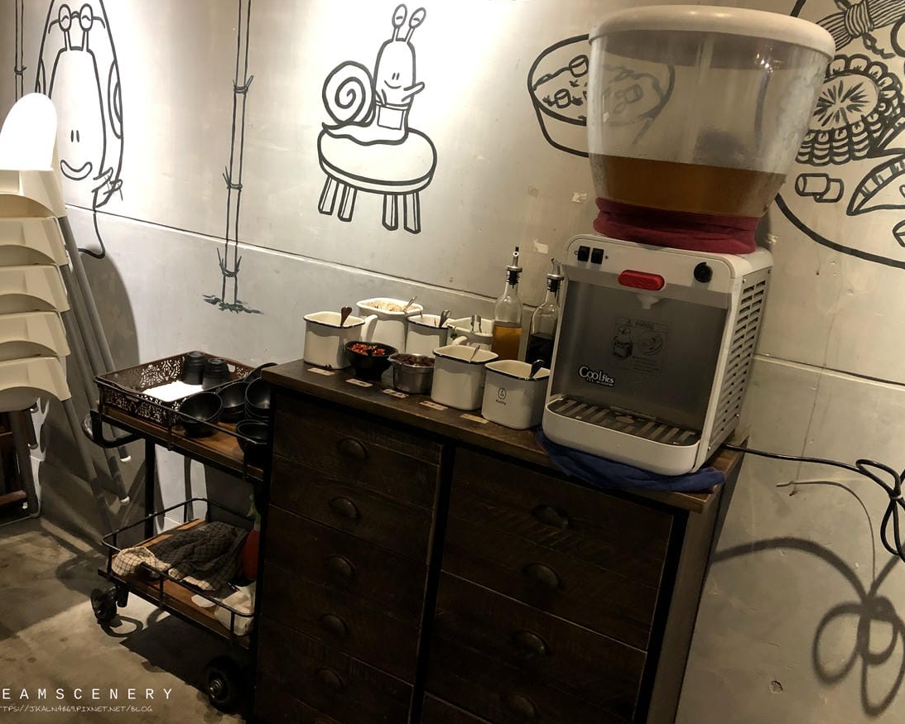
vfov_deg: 48.5
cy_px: 357
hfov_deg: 58.7
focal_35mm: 30
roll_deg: -6.2
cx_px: 436
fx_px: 804
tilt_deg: -15.2
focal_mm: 3.99
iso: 80
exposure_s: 1/15
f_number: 1.8
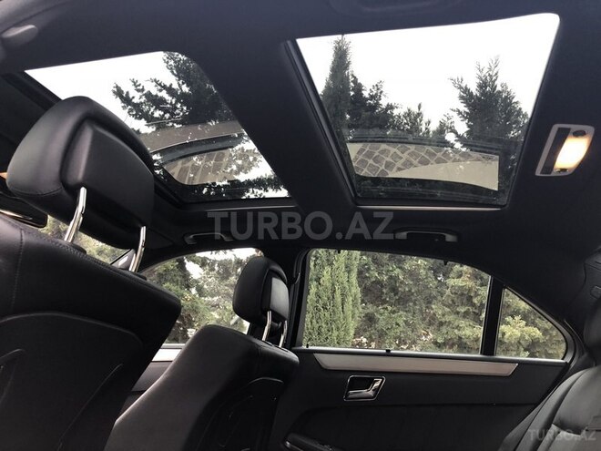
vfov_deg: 49.7
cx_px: 300
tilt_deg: +19.4
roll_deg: -6.7
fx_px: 486
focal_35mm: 28
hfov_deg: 63.4
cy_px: 226
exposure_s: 1/20
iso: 40
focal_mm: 3.99
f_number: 1.8
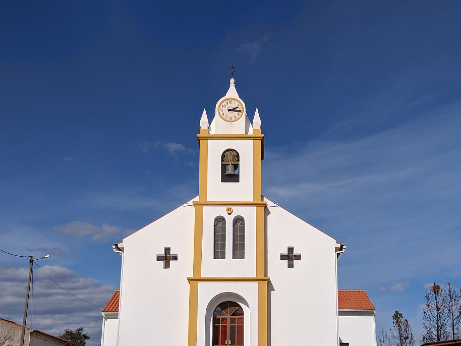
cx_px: 268
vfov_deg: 29.2
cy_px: 259
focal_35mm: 49
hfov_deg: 38.8
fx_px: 653
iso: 100
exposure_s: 1/3413
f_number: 2
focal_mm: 4.26
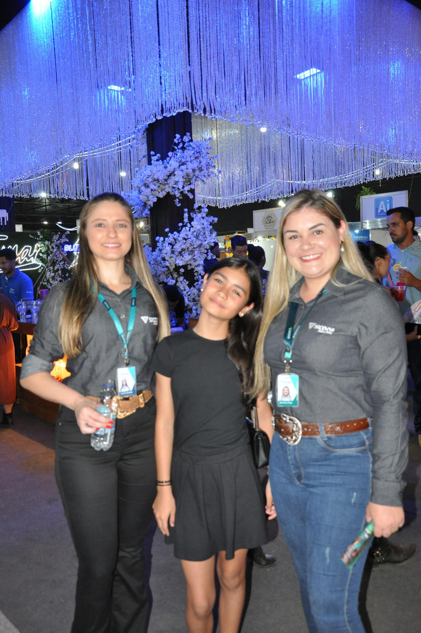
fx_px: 554
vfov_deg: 59.5
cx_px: 210
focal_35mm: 32
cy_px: 316
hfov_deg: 41.6
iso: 800
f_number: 4
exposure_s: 1/60
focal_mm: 21
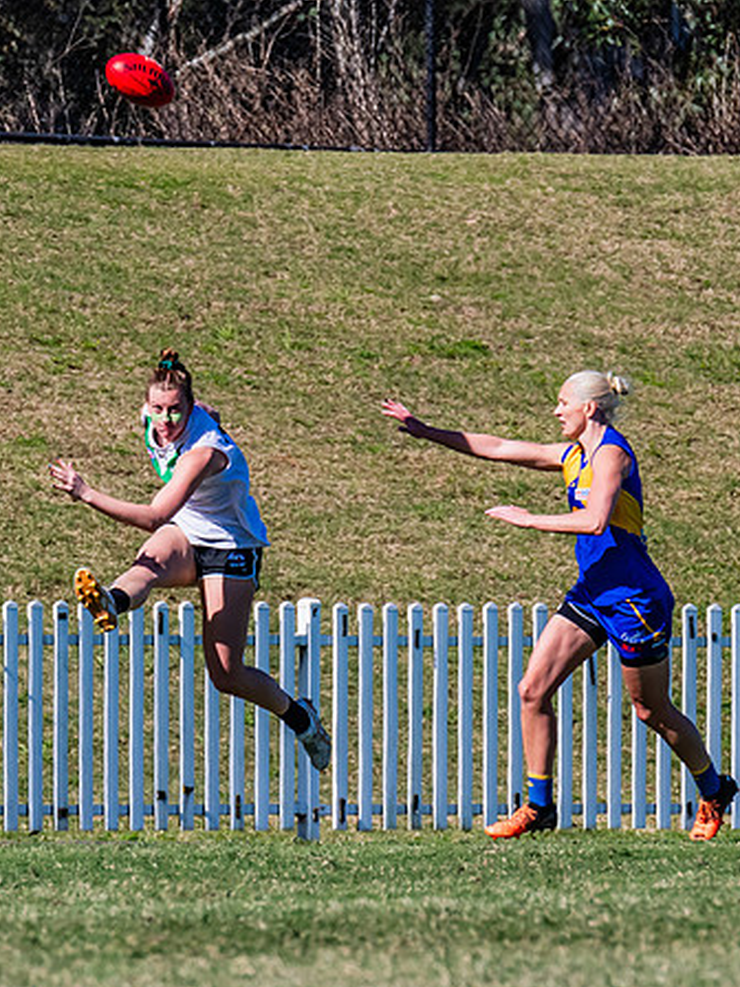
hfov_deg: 1.6
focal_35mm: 919
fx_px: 26194
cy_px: 541
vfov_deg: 2.2
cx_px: 114
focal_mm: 420
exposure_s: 1/1250
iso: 640
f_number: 11
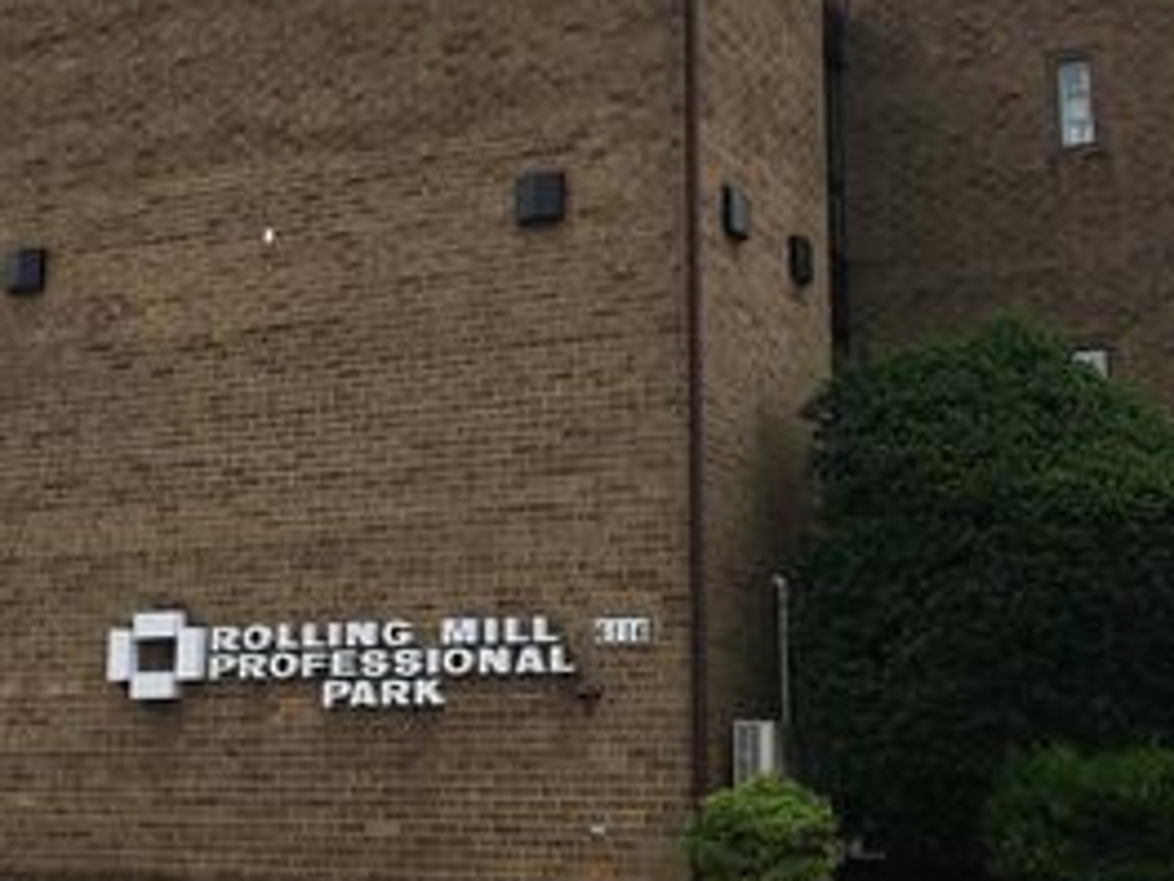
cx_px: 538
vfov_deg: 26.5
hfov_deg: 34.9
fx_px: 1865
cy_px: 358
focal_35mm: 55
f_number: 2.2
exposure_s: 1/2481
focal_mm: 4.15
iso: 25
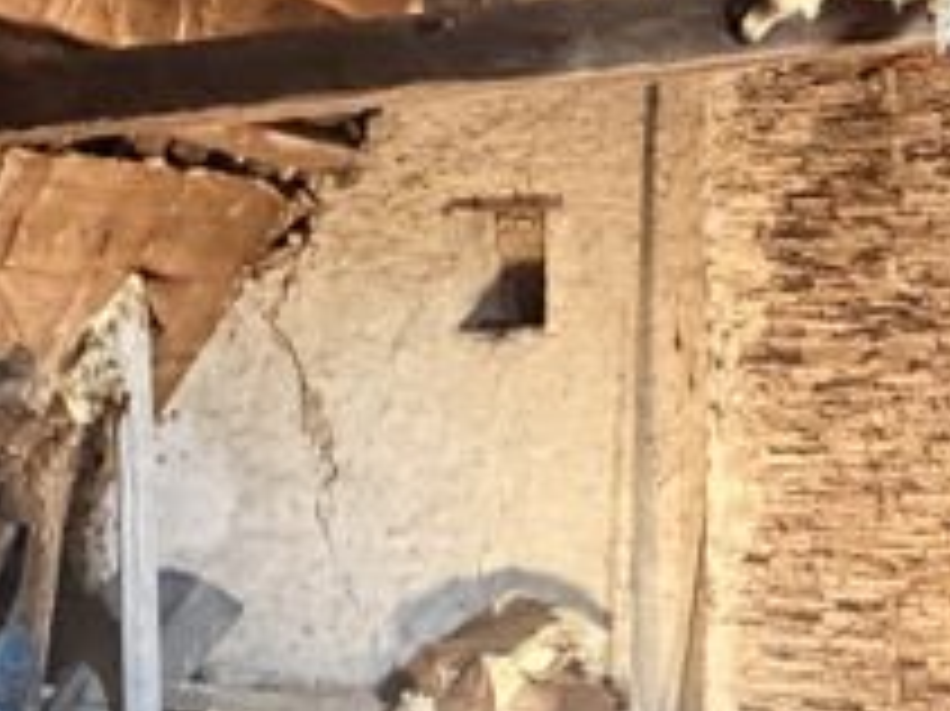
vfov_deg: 27.4
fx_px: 1454
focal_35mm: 53
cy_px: 428
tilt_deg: -1.9
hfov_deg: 36.2
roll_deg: +1.0
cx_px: 495
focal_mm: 2.22
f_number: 2.2
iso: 1250
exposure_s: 1/49
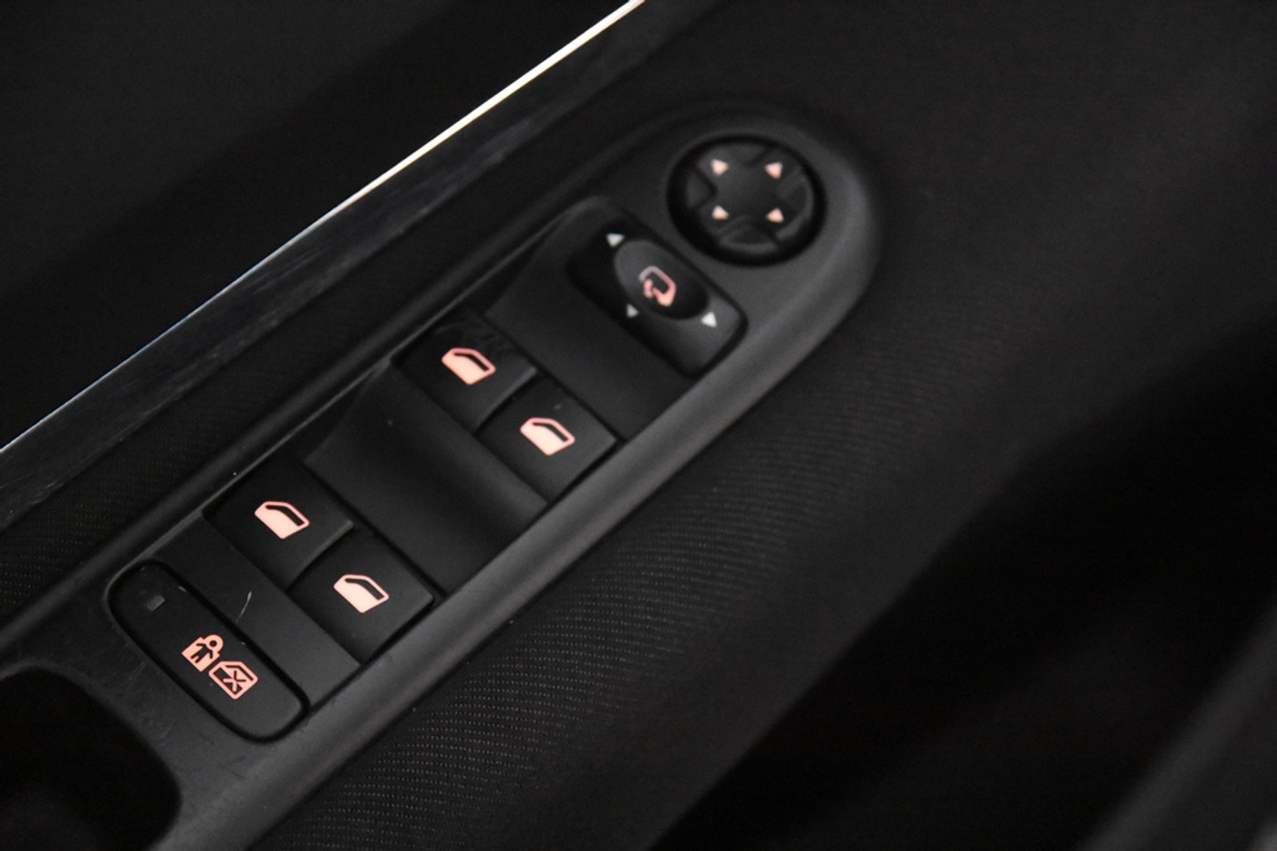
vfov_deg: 13.0
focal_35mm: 105
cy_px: 426
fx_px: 3724
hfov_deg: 19.5
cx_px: 638
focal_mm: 70
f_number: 4
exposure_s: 1/125
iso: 12800
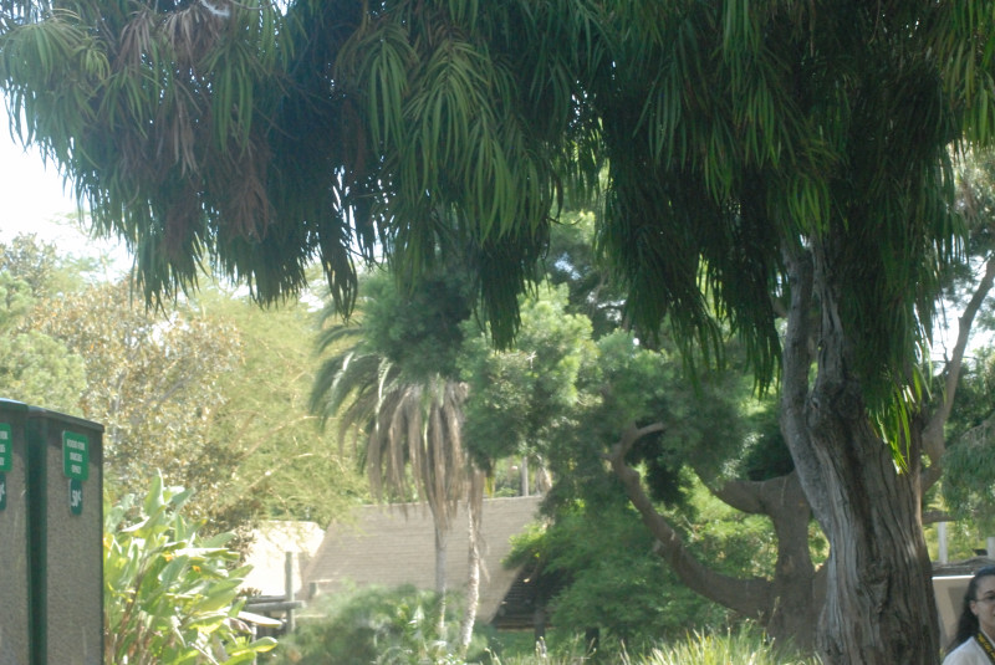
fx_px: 2905
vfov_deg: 13.1
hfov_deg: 19.4
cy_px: 332
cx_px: 498
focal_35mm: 105
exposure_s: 1/125
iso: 1600
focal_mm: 70
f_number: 13
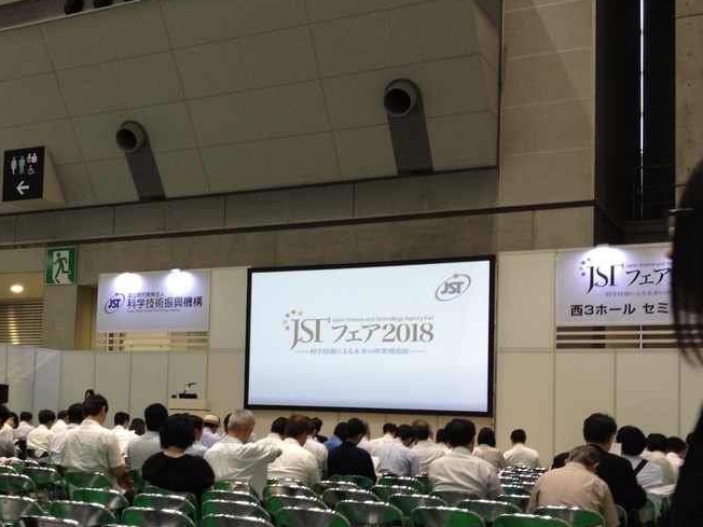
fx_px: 1117
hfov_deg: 34.1
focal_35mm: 55
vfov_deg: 26.5
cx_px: 168
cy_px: 338
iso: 50
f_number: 2.4
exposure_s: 1/30
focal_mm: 4.28
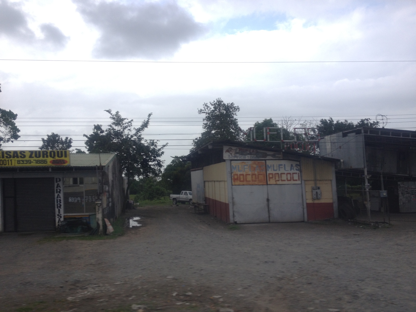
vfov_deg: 40.7
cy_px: 156
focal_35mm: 35
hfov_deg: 52.6
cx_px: 208
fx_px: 421
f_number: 2.4
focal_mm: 4.28
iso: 50
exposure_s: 1/270
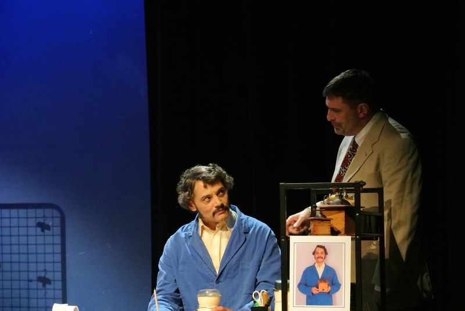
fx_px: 1487
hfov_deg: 17.8
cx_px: 232
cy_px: 156
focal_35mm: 115
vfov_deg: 11.9
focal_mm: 42.7
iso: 3200
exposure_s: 1/60
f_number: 4
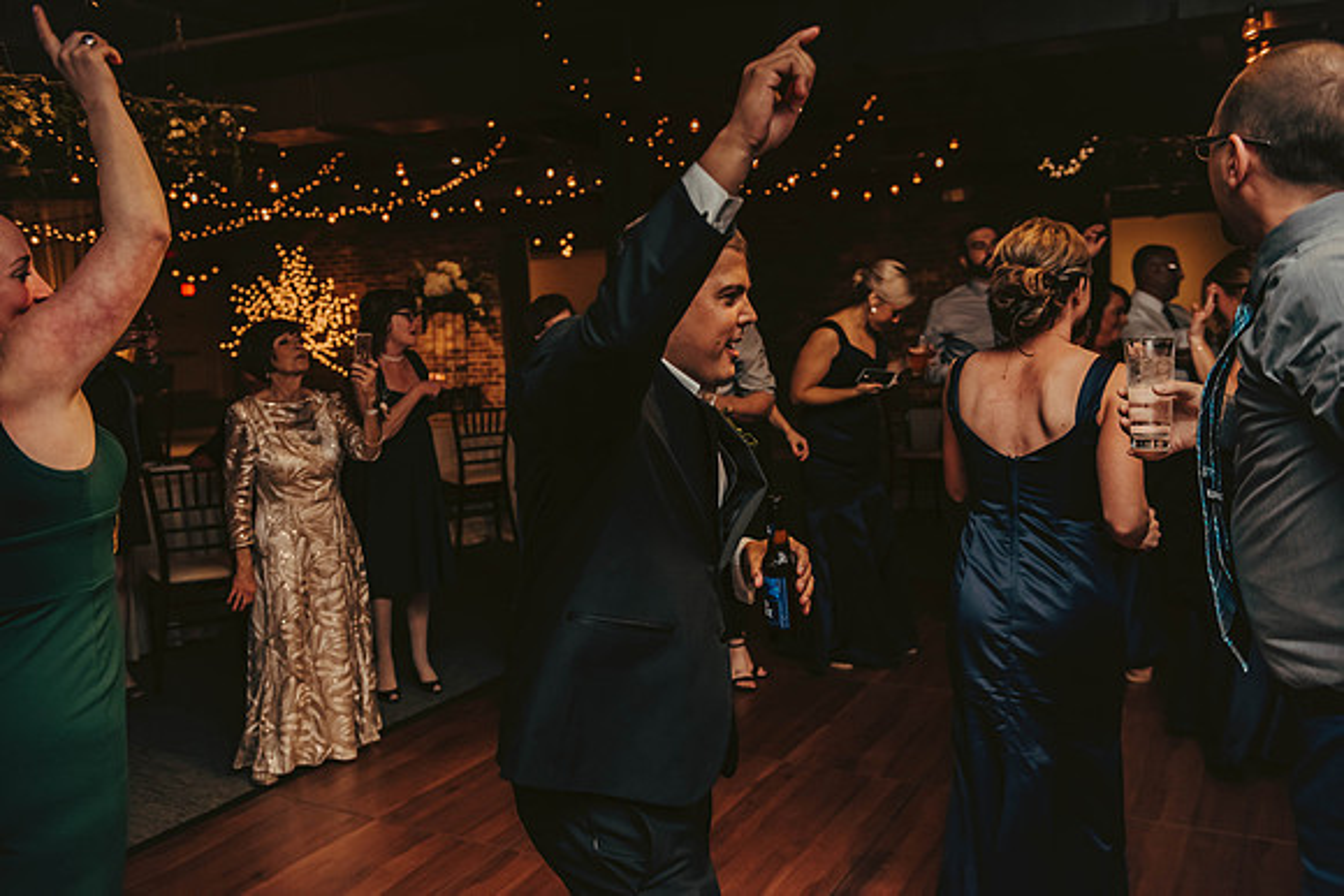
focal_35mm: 34
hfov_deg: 55.8
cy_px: 448
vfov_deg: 38.9
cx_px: 672
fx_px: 1270
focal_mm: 34
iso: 2000
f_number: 3.2
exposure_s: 1/200
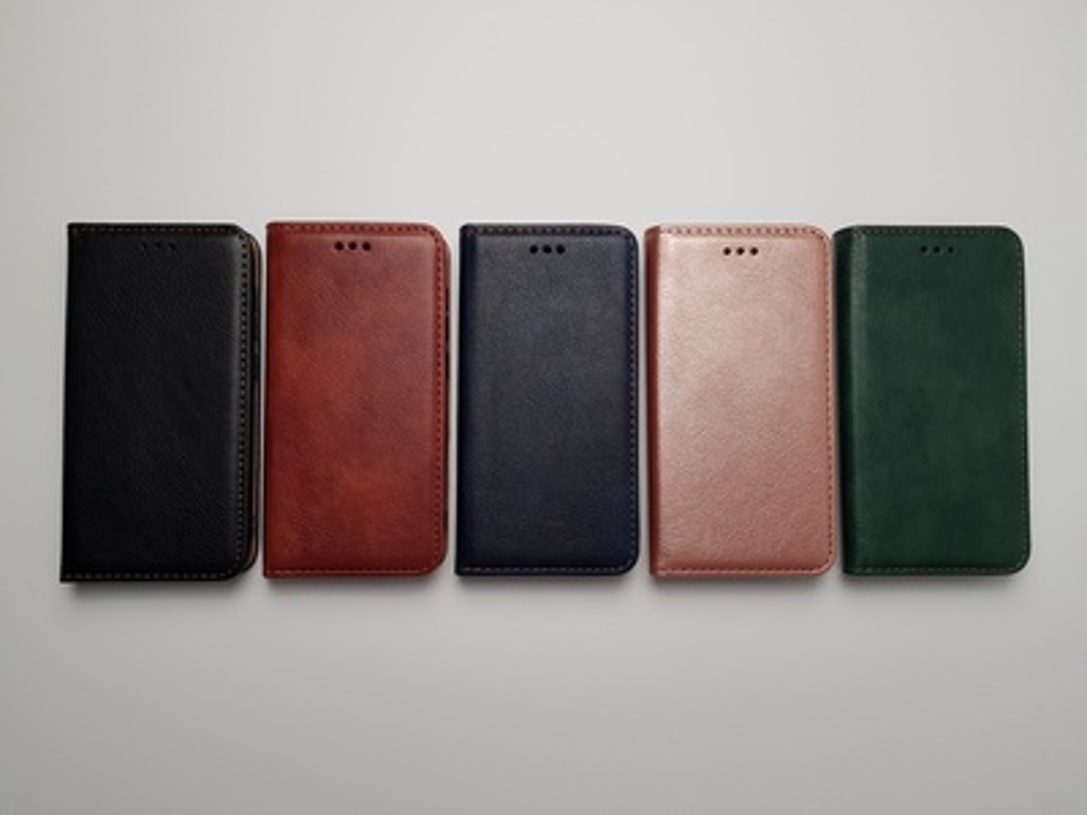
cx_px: 544
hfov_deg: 67.3
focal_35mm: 26
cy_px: 408
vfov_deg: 53.1
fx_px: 816
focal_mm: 4.2
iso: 50
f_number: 1.7
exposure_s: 1/60
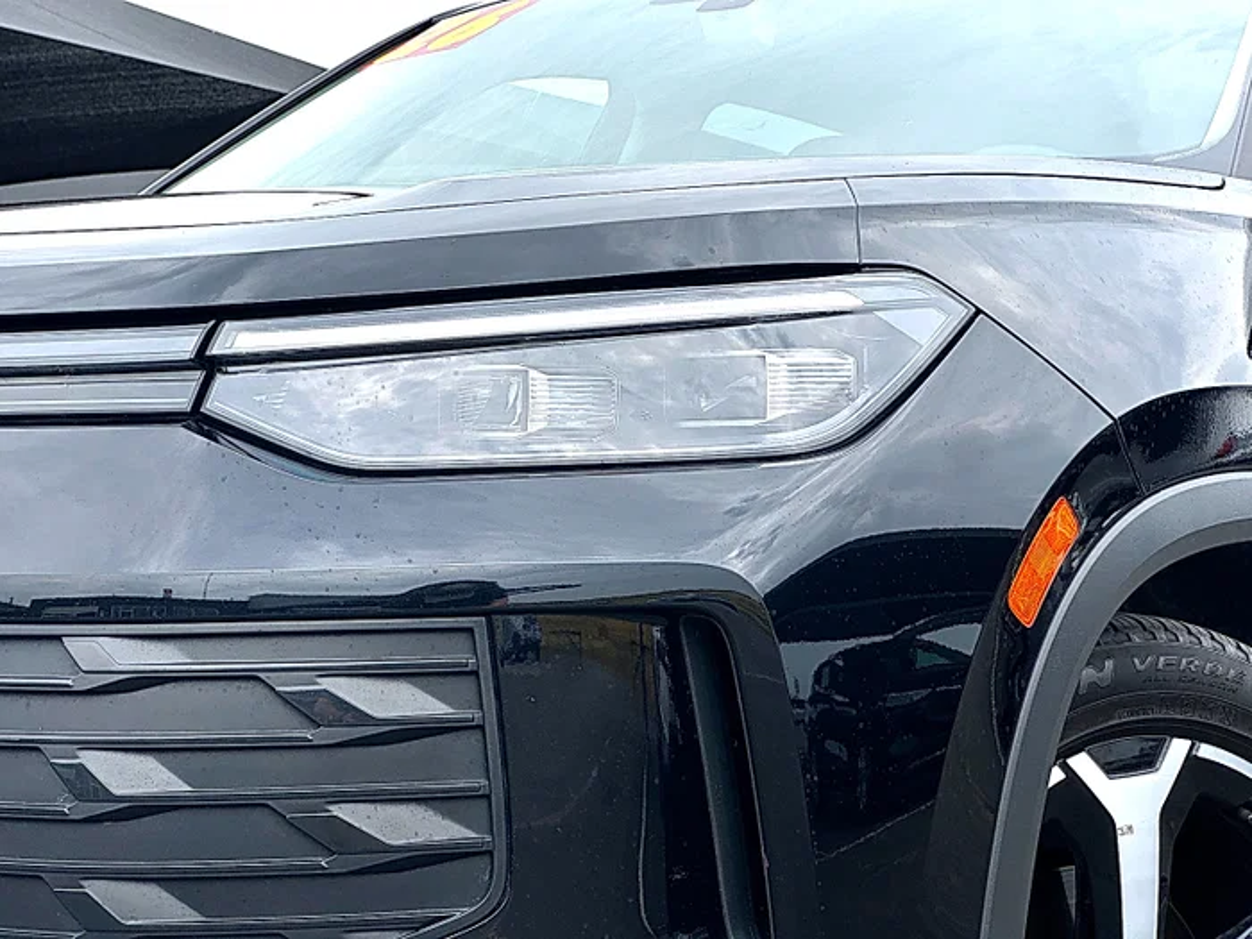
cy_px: 470
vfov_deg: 19.1
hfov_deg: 25.3
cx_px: 626
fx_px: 2785
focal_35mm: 77
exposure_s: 1/419
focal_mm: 9
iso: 32
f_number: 2.8
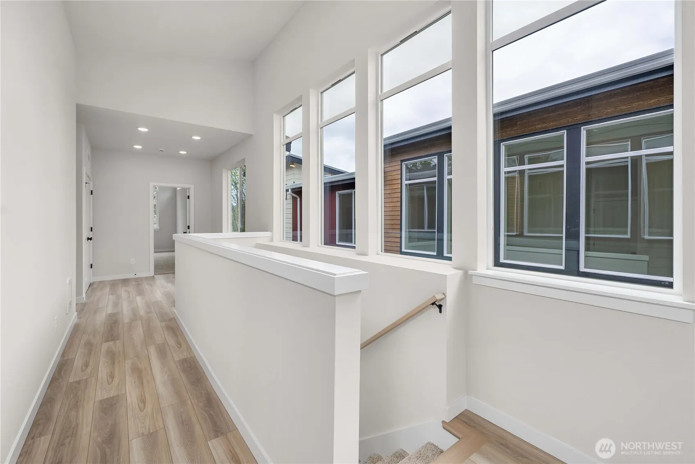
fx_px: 270
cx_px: 348
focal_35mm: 14
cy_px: 232
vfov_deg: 81.3
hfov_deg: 104.2
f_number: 7.1
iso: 500
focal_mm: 14
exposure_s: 1/30
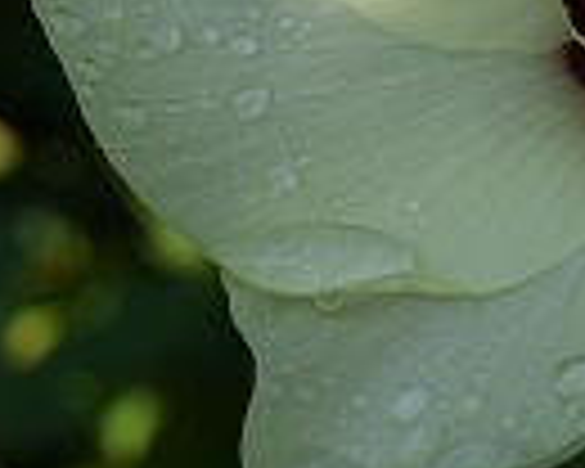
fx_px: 3483
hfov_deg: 9.4
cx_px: 796
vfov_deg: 7.6
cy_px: -90
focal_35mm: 201
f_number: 8
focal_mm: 31
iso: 200
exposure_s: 1/400
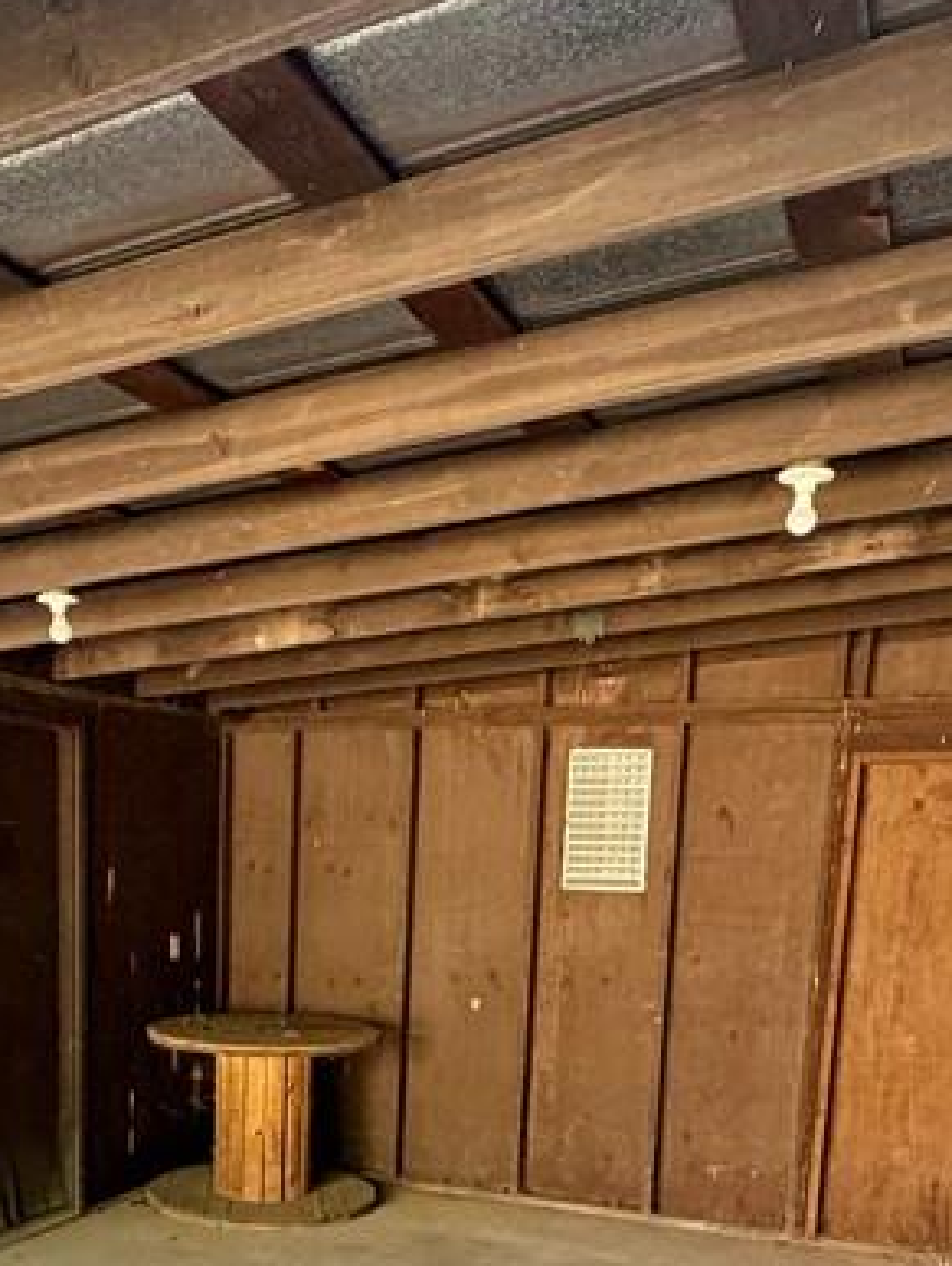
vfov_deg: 46.3
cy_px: 1083
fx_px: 1355
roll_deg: -1.7
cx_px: 281
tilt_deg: -11.1
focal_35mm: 37
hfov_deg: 38.1
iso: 320
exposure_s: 1/119
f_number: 2.2
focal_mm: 2.22
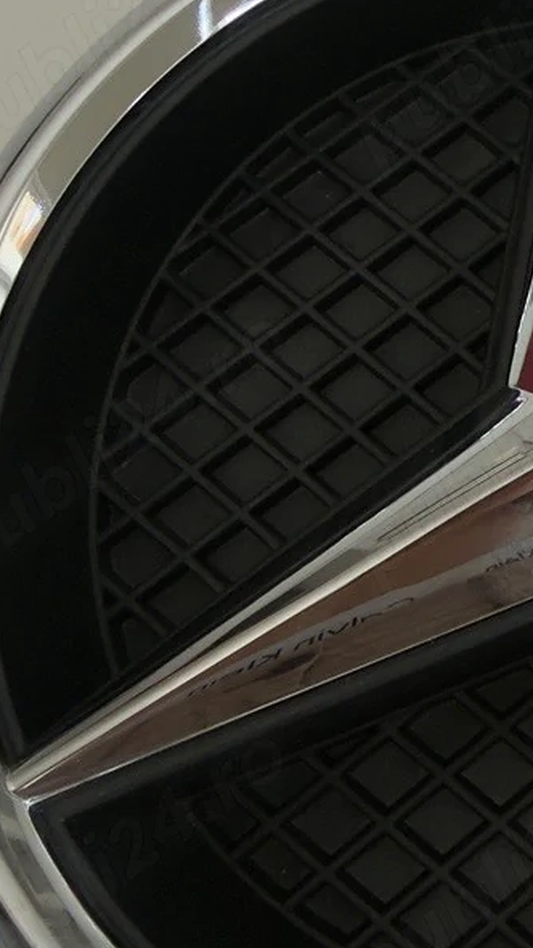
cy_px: 512
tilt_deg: -73.8
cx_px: 634
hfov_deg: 19.2
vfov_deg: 35.4
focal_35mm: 59
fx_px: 1484
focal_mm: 2.22
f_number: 2.2
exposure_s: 1/99
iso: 40
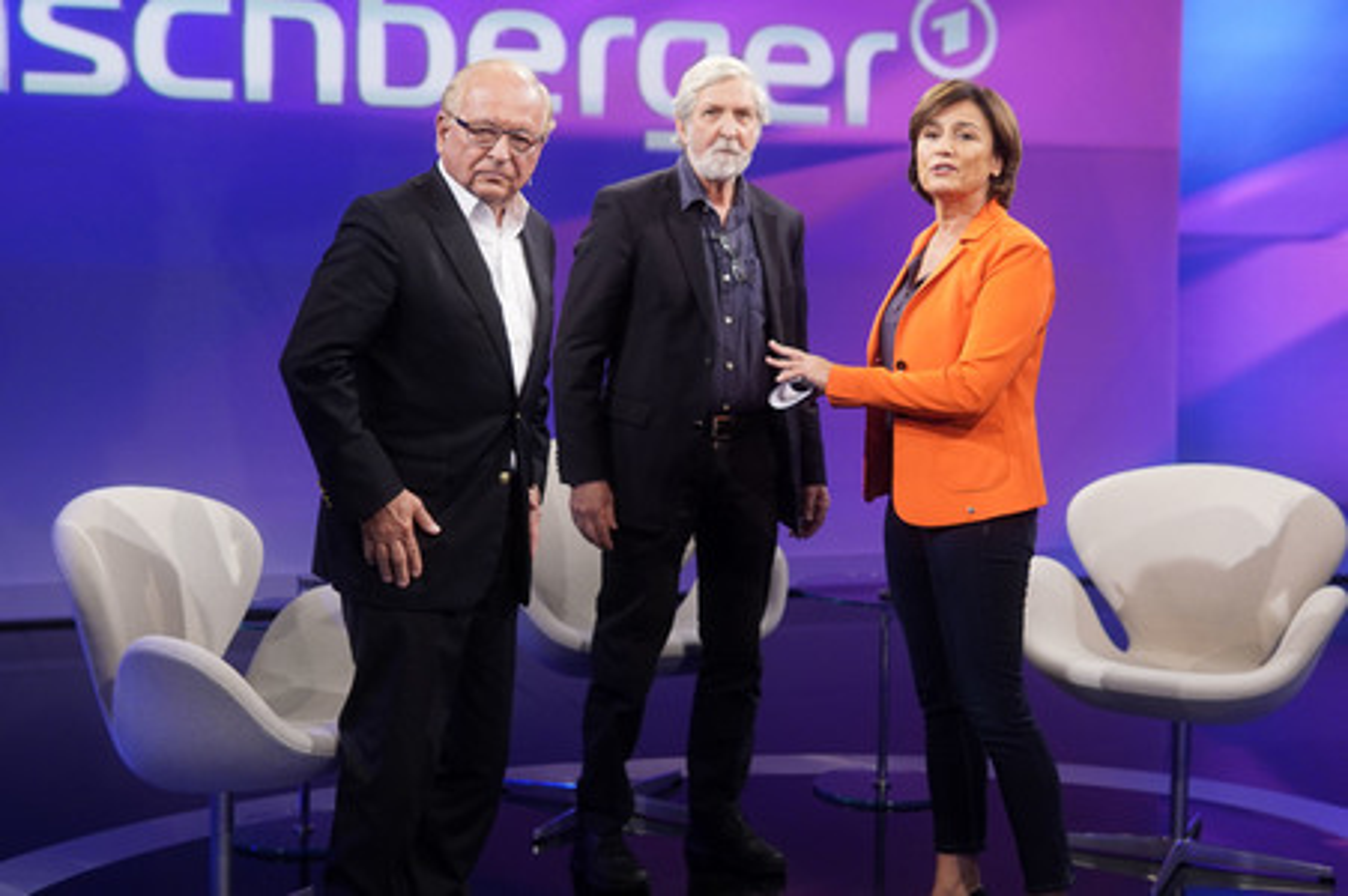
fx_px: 1684
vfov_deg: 29.8
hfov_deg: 43.6
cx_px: 674
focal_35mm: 45
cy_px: 448
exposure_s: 1/160
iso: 640
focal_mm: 30
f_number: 1.8
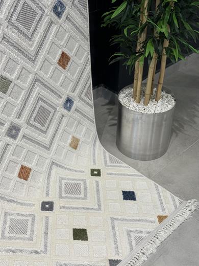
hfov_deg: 30.3
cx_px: 100
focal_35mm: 48
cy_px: 133
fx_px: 368
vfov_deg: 39.7
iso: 50
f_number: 1.78
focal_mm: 6.76
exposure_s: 1/102
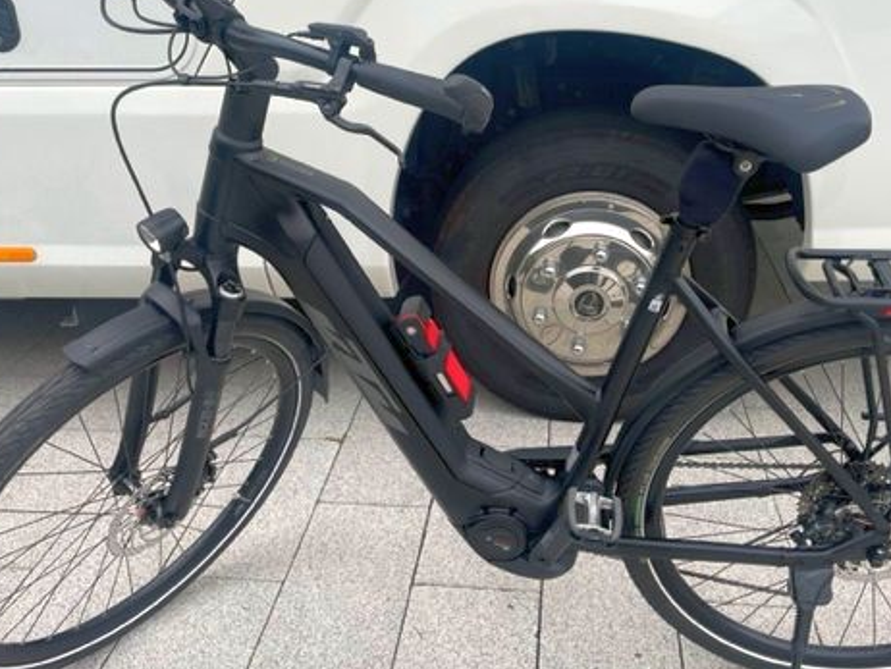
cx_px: 496
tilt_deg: -23.4
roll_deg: +1.6
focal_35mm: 36
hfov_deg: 51.2
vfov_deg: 39.7
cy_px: 345
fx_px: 927
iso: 32
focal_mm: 4.2
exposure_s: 1/818
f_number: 1.6
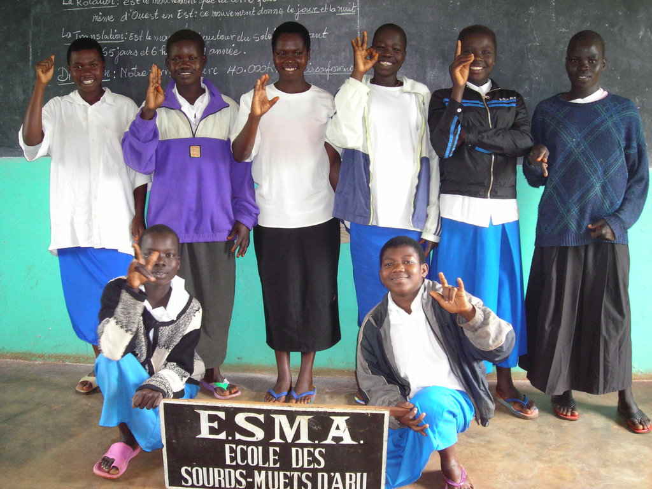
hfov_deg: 49.0
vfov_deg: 37.7
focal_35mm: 38
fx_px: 716
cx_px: 326
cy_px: 244
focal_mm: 6.3
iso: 200
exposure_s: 1/20.1
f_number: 3.2
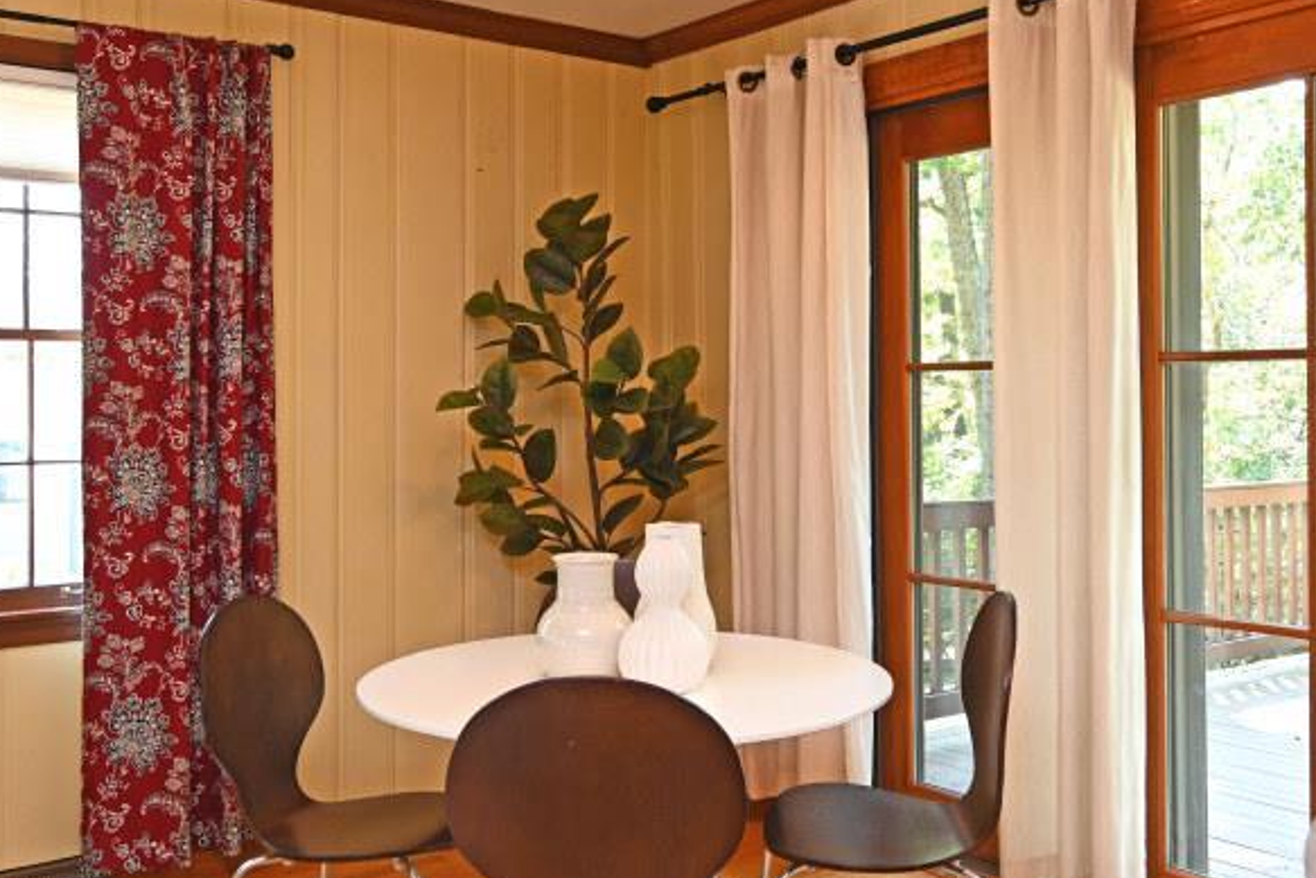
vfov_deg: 36.8
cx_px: 666
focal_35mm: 36
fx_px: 1316
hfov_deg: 53.1
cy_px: 379
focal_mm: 14
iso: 320
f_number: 4
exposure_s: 1/60
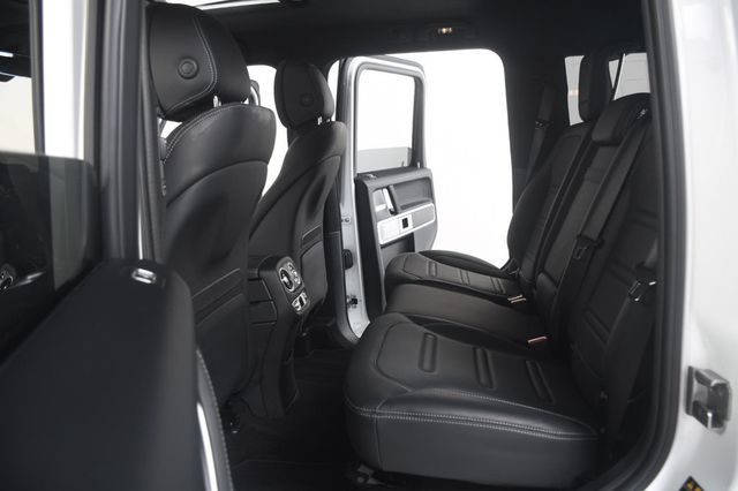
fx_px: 553
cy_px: 246
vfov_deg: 47.9
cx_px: 369
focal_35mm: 27
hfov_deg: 67.4
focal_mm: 18
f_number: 4.5
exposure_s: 1/160
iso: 100
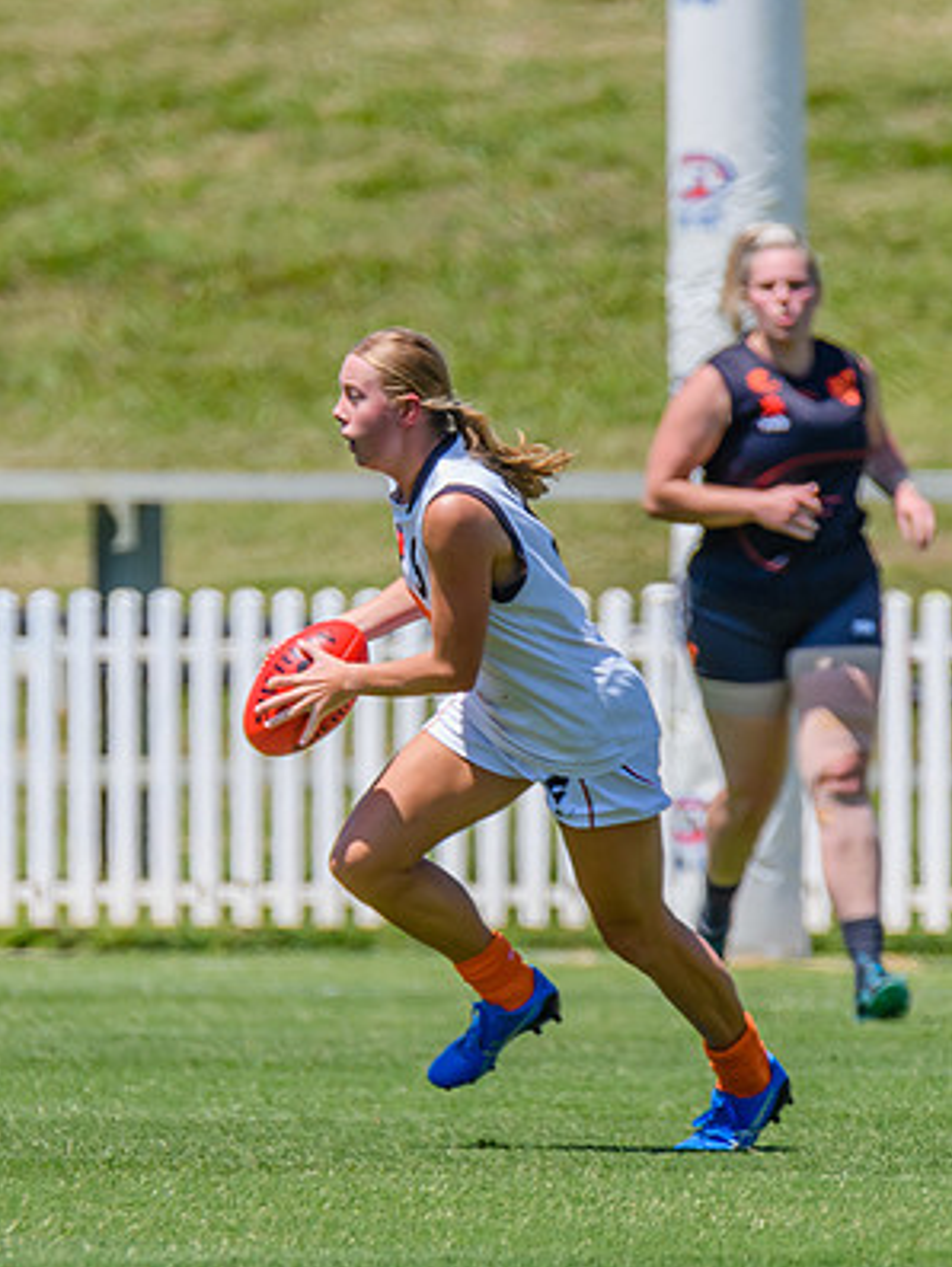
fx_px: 46545
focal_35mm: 1270
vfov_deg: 1.6
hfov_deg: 1.2
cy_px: 561
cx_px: 287
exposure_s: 1/2000
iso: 800
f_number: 9
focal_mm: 600
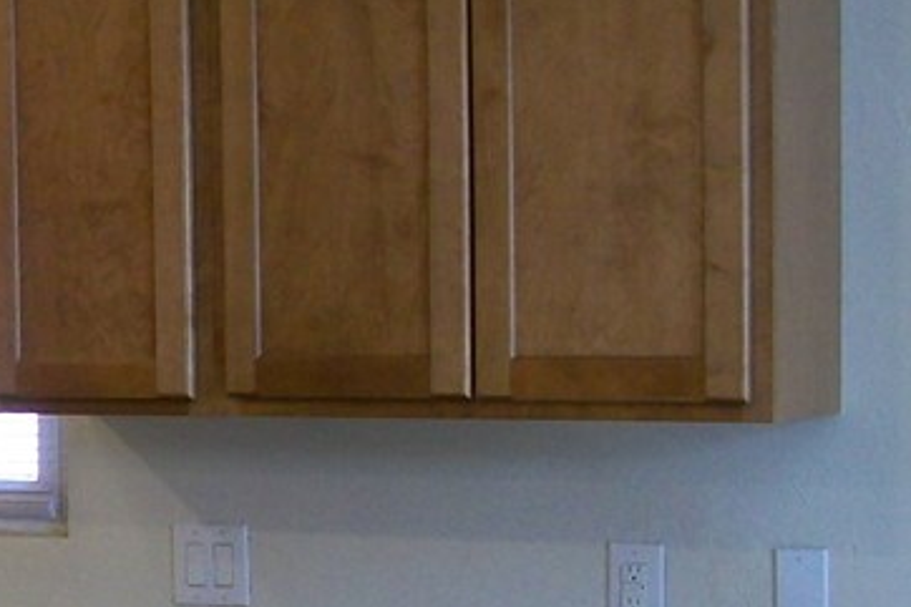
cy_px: 509
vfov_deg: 13.6
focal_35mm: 100
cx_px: -294
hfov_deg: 18.8
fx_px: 2529
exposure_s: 1/30
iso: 160
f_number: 2.7
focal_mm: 6.1
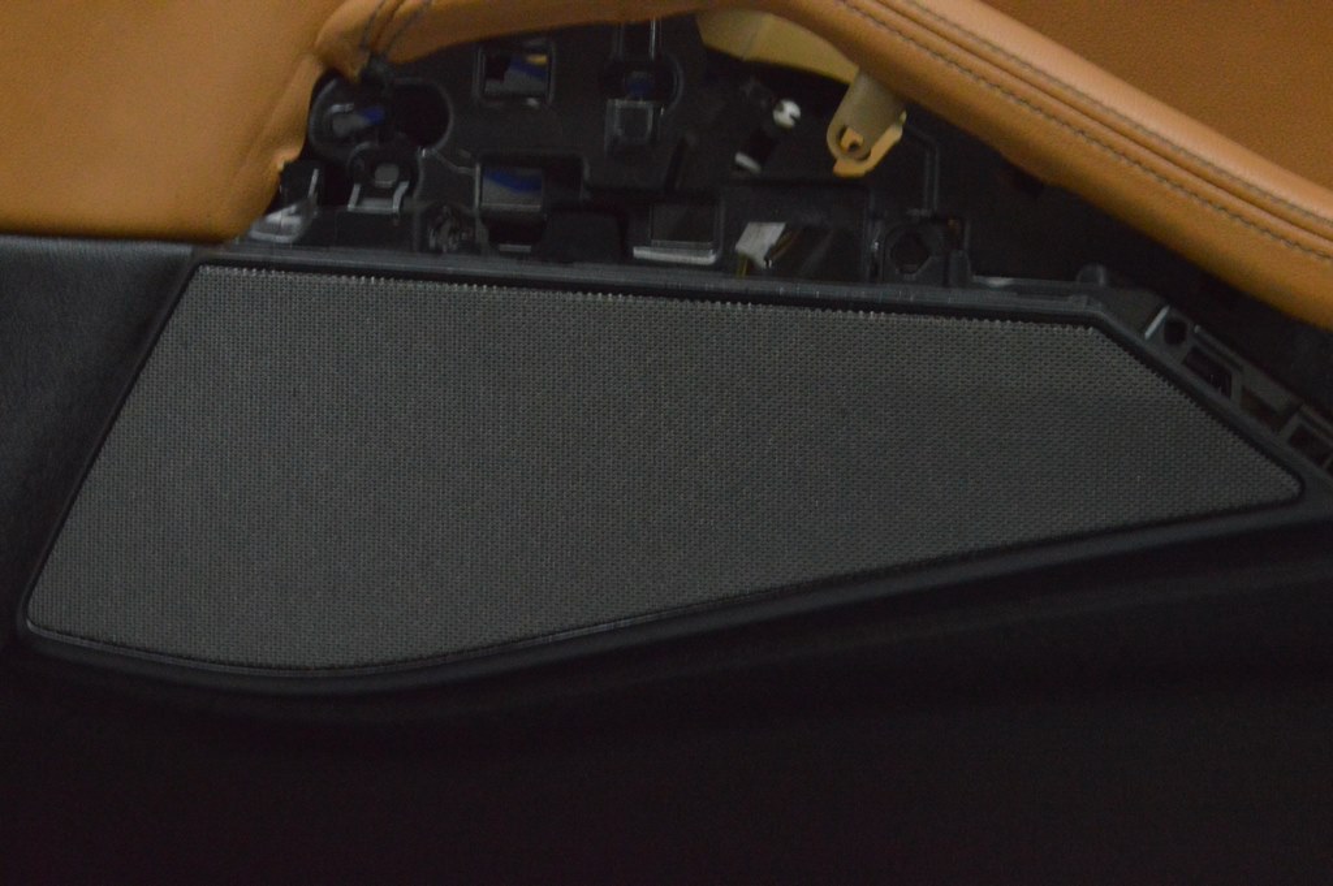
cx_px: 666
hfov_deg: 29.9
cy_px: 443
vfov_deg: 20.1
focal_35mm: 68
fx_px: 2497
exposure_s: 1/20
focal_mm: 45
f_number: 20
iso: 6400
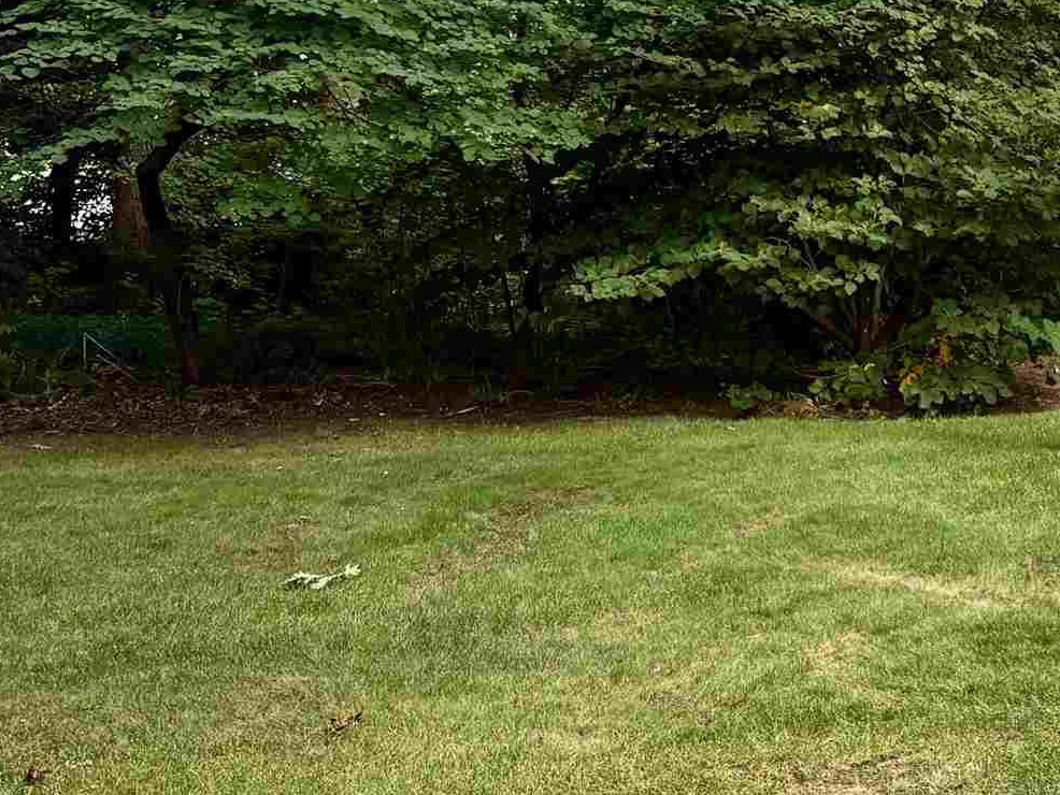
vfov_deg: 17.8
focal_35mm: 81
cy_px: 23
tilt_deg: +3.0
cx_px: 1042
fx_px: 2481
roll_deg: +0.7
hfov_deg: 23.2
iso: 64
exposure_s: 1/289
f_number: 1.6
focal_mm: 5.96
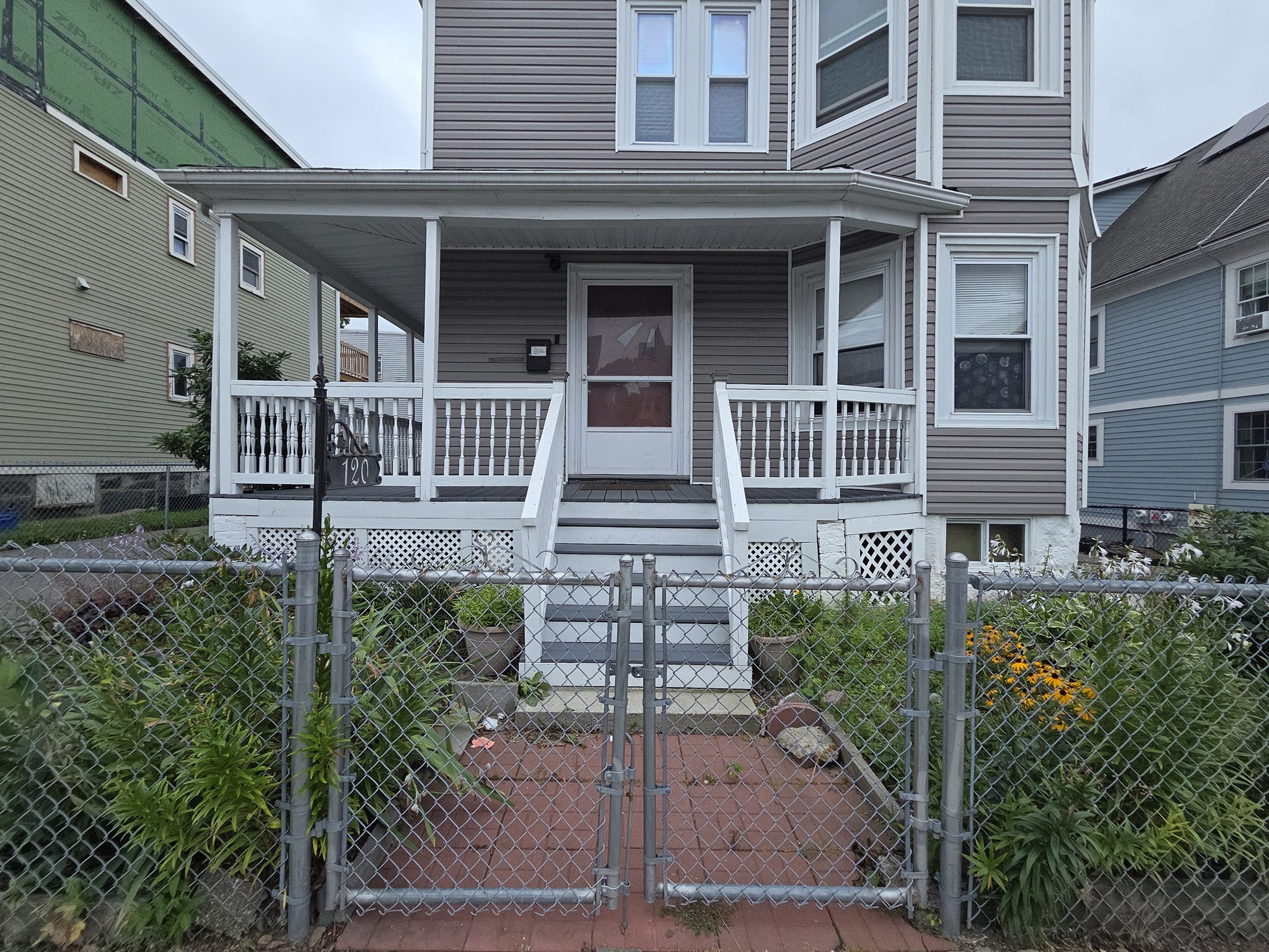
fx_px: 477
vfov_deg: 89.9
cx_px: 634
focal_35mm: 13
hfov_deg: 106.2
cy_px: 476
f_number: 2.2
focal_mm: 2.2
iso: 50
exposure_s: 1/1252
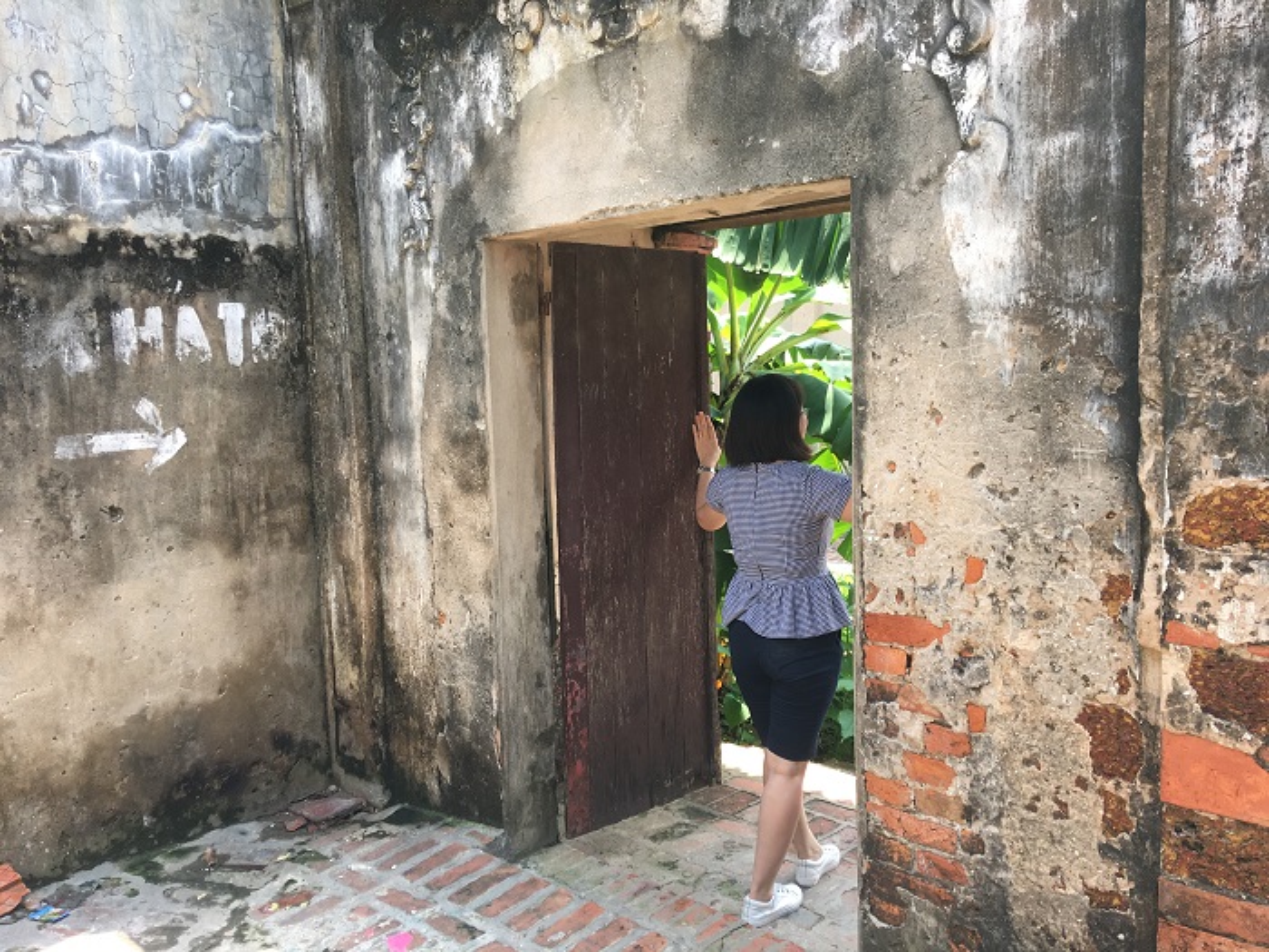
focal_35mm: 29
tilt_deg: -6.4
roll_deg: +1.7
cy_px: 476
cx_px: 634
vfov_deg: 48.2
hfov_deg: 61.7
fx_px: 1063
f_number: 2.2
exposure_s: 1/162
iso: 25
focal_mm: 4.15
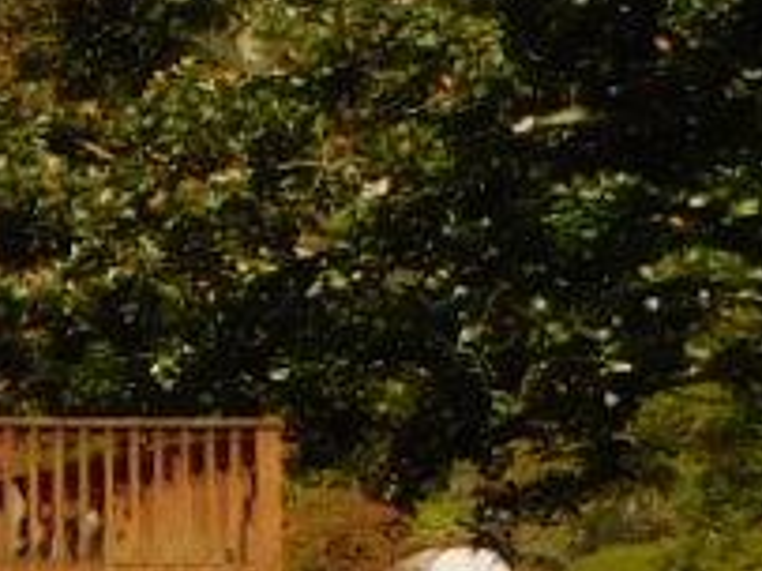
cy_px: 364
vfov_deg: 6.3
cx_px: -2027
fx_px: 5214
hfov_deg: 6.9
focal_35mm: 237
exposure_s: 1/1500
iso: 125
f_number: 3.2
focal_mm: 5.3
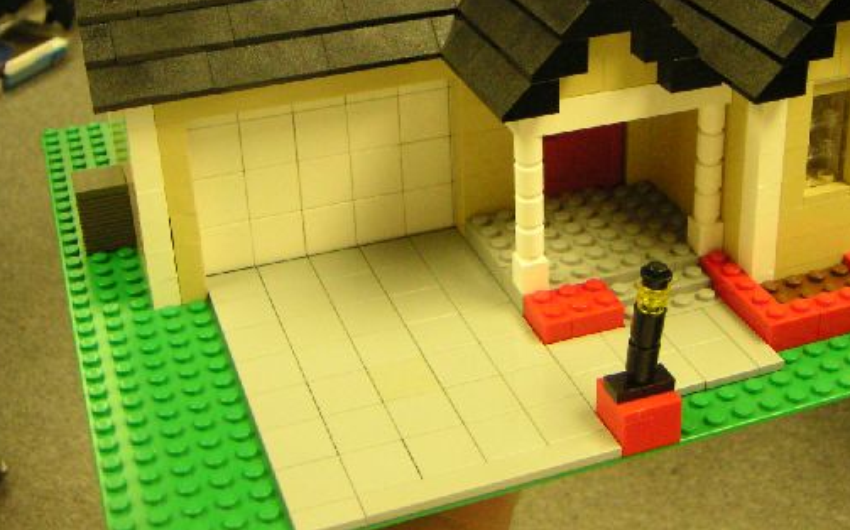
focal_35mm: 54
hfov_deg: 37.4
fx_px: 1251
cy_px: 128
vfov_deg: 23.7
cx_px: 505
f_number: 2.9
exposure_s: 1/90
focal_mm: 5.3
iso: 400
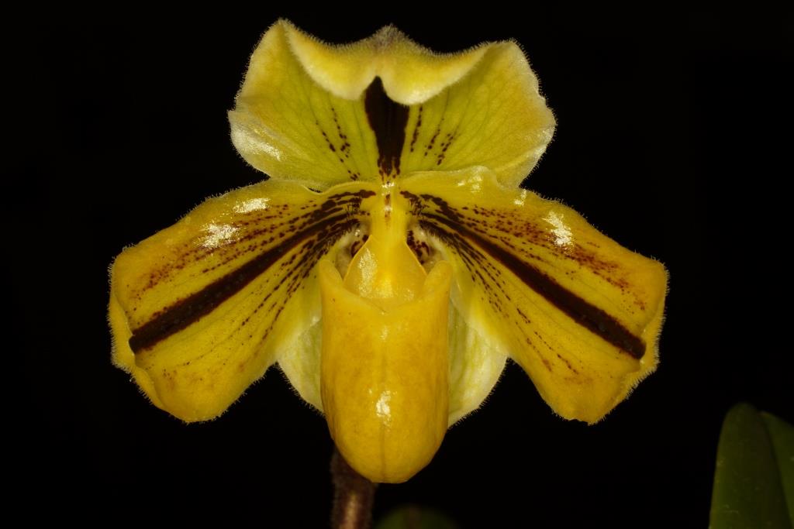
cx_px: 397
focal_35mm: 135
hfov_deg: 15.2
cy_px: 264
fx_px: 2978
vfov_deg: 10.2
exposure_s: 1/250
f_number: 16
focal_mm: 90
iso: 100
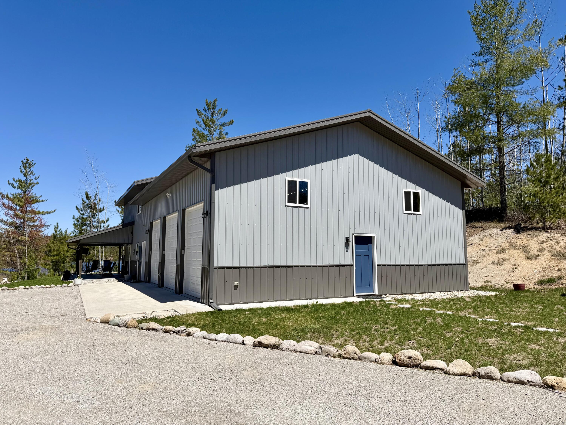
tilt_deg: +5.9
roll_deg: -0.3
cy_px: 212
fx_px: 392
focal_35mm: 24
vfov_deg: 56.8
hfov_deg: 71.6
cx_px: 283
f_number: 1.78
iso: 80
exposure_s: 1/6711
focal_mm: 6.76
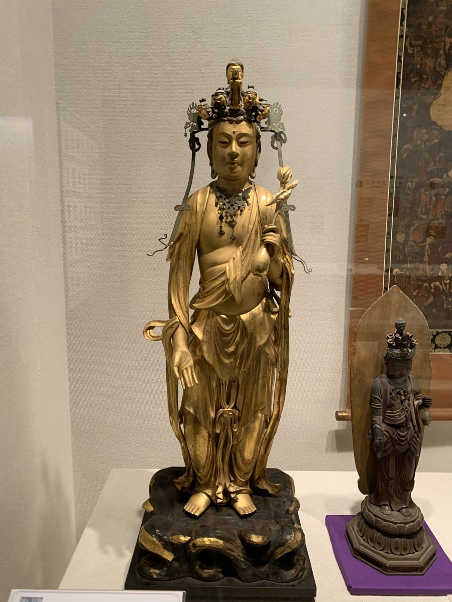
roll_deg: -0.3
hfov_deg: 53.1
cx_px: 226
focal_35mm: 26
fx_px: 453
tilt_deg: -9.1
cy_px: 301
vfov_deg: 67.3
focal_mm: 4.25
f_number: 1.8
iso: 320
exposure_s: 1/50
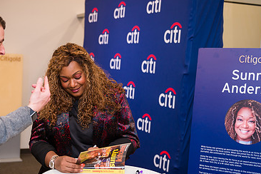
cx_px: 111
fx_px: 413
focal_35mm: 57
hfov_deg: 35.0
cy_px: 104
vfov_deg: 23.7
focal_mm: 36
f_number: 3.2
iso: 400
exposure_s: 1/160
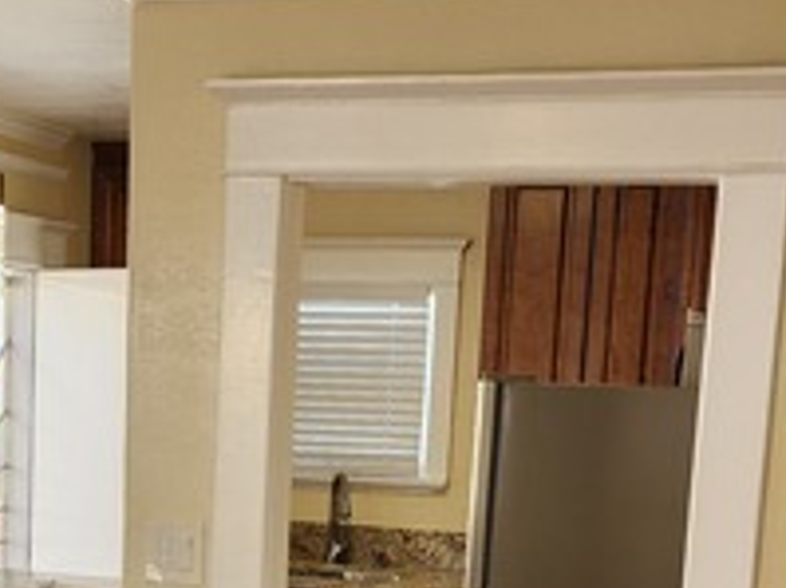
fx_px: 1747
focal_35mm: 77
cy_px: 655
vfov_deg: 18.4
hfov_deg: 25.2
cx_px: 247
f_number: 1.8
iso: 80
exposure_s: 1/120
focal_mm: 6.4
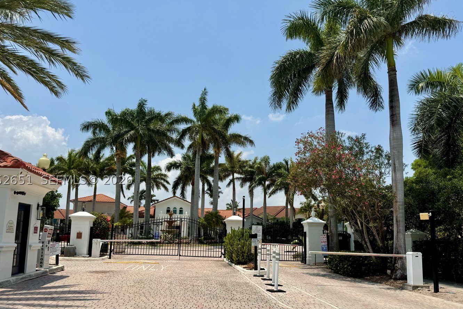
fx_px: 386
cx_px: 239
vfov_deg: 43.5
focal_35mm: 30
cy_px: 180
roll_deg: -1.5
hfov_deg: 61.9
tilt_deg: +7.5
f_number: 1.78
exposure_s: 1/7092
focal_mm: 6.76
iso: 80
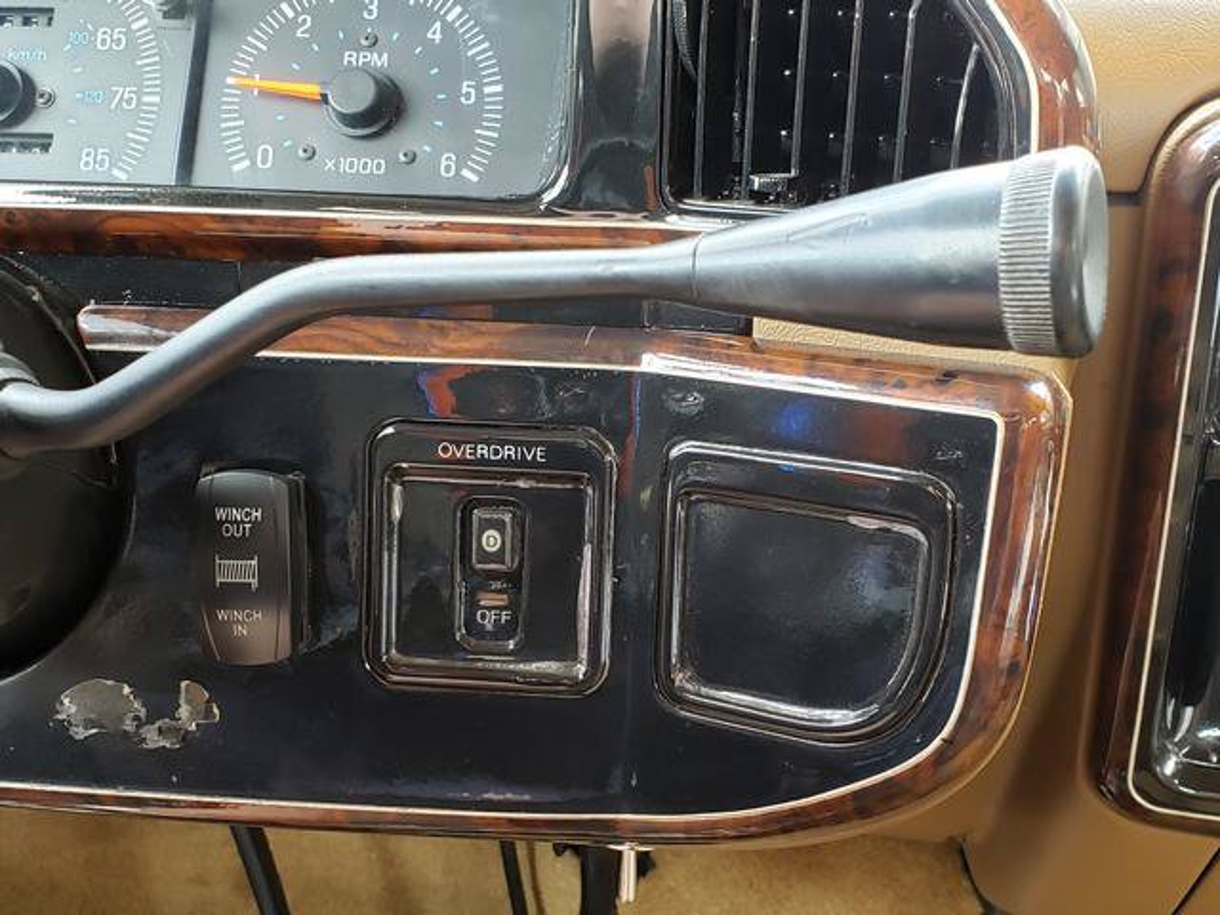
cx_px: 610
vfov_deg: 53.1
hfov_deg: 67.3
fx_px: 916
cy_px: 458
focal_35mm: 26
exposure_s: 1/45
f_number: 2.4
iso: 250
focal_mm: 4.3
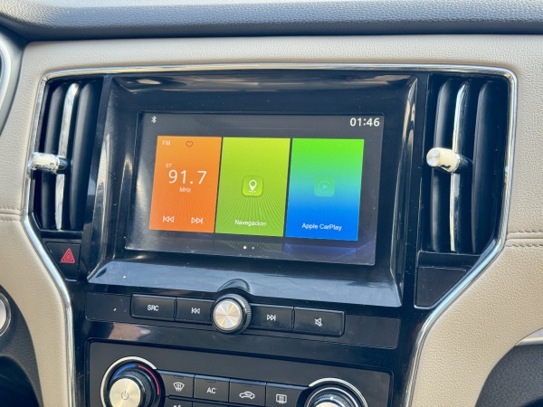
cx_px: 272
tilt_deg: -20.8
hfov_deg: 39.7
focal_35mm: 48
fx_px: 753
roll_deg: +3.3
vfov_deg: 30.3
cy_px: 204
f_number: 1.78
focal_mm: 6.76
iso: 100
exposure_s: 1/99
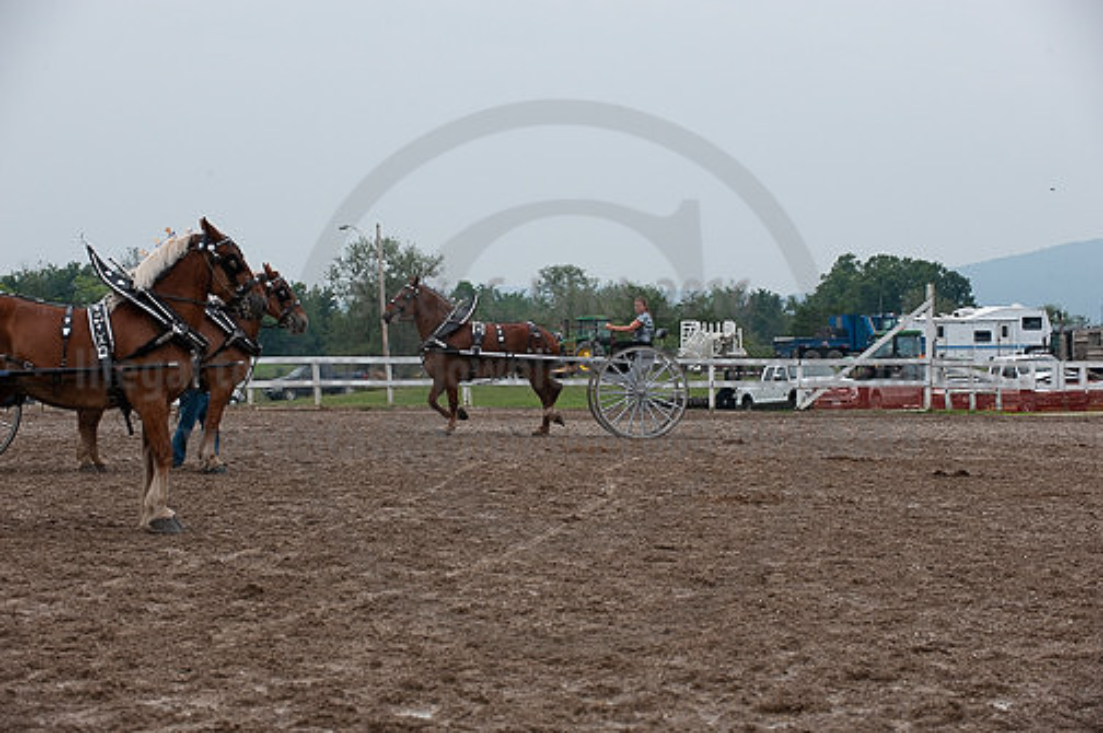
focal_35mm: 116
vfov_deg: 11.8
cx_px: 552
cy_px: 366
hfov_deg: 17.7
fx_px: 3551
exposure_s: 1/1000
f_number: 5.6
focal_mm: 116
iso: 500
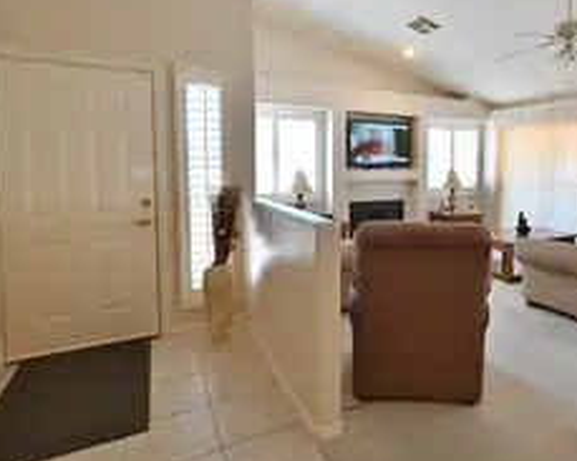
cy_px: 185
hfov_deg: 71.0
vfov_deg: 60.4
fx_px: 393
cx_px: 373
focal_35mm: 23
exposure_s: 1/30
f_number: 20
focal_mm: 14
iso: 6400
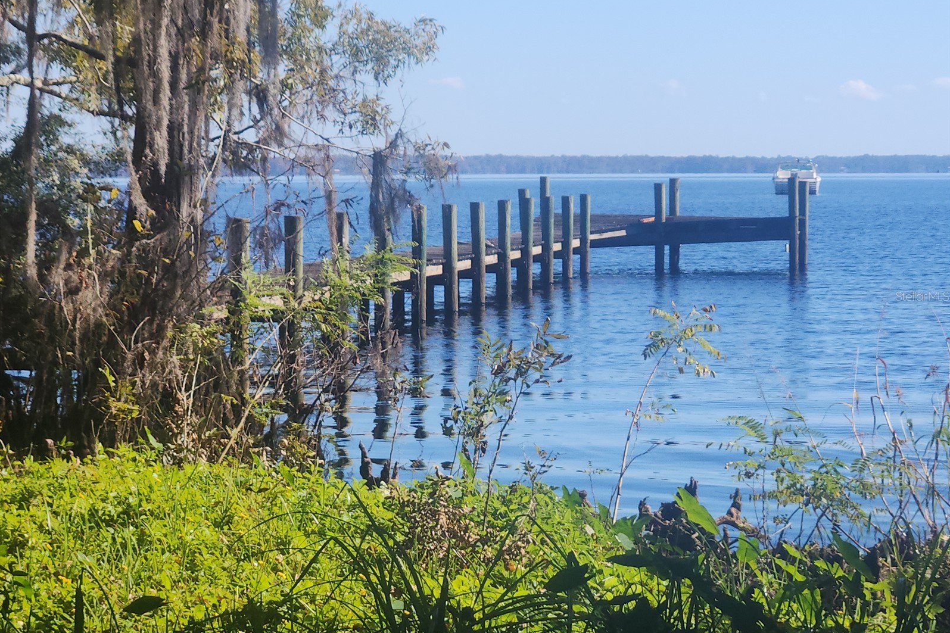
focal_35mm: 72
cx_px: 475
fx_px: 1900
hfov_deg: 28.1
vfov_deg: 18.9
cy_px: 296
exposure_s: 1/805
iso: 25
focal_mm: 7
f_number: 2.4
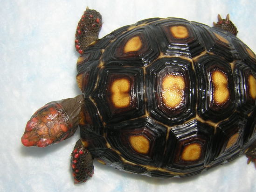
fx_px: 310
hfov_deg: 44.8
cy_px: 100
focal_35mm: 42
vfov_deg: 34.3
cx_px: 142
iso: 100
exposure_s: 1/60.1
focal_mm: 4.7
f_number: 5.2
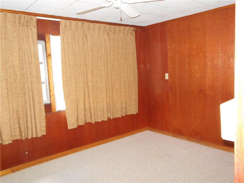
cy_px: 92
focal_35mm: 29
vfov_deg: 48.2
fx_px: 204
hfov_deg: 61.7
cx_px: 122
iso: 1600
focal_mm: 5.2
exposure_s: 1/25
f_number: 3.3
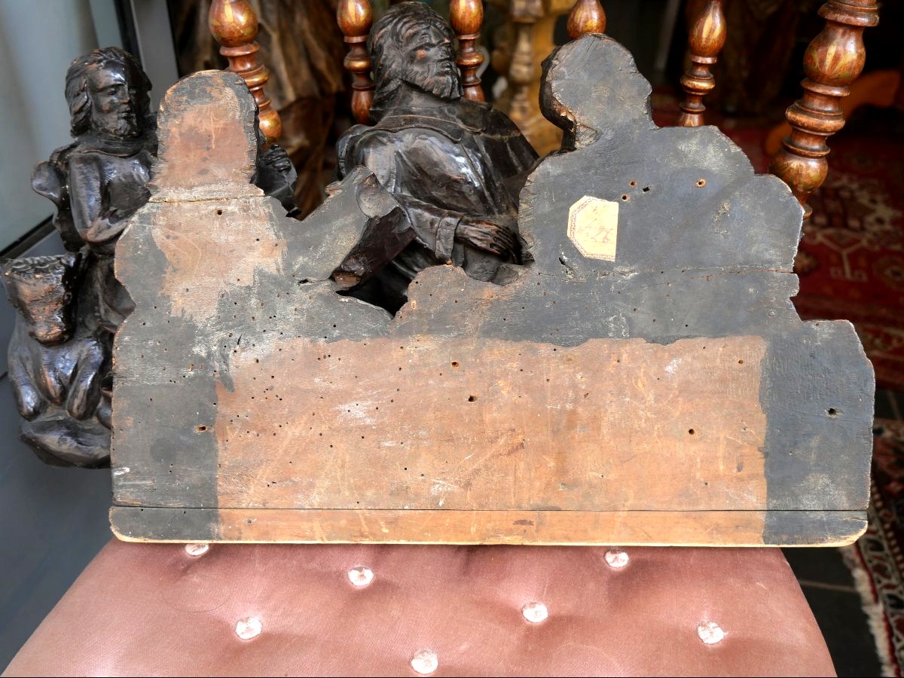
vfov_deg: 41.8
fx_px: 888
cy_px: 339
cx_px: 452
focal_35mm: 34
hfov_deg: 54.0
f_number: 3.8
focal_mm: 17
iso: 320
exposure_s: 1/60
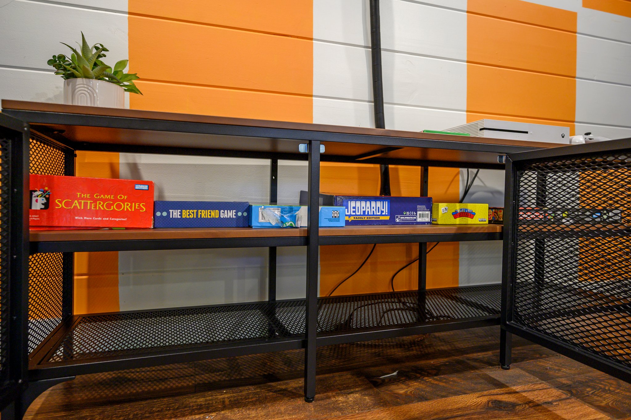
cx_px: 316
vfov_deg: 58.3
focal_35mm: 22
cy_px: 210
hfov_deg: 79.9
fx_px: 377
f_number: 4
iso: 500
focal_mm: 21.5
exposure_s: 1/25
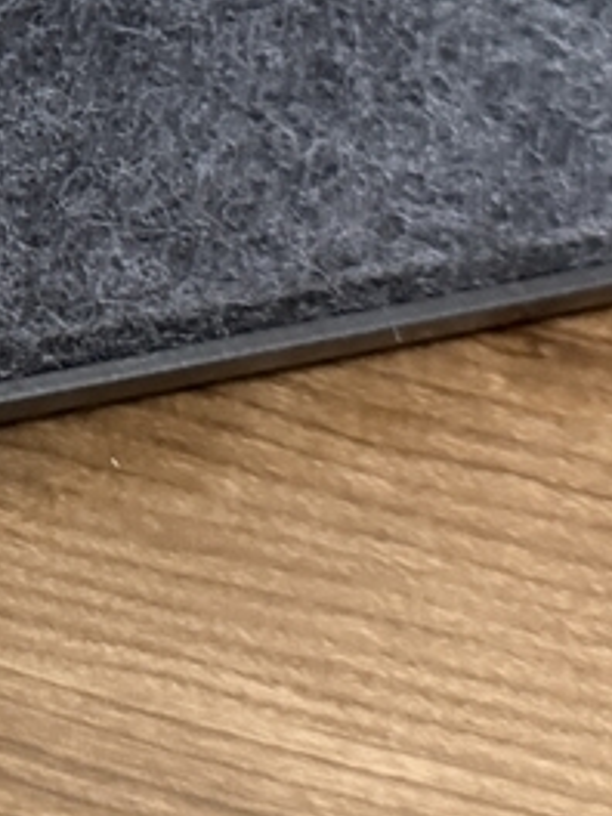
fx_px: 2569
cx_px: -519
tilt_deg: -38.5
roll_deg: +1.6
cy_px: -454
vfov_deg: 16.3
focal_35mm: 109
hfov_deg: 12.3
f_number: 1.78
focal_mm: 6.76
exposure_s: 1/30
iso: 1000
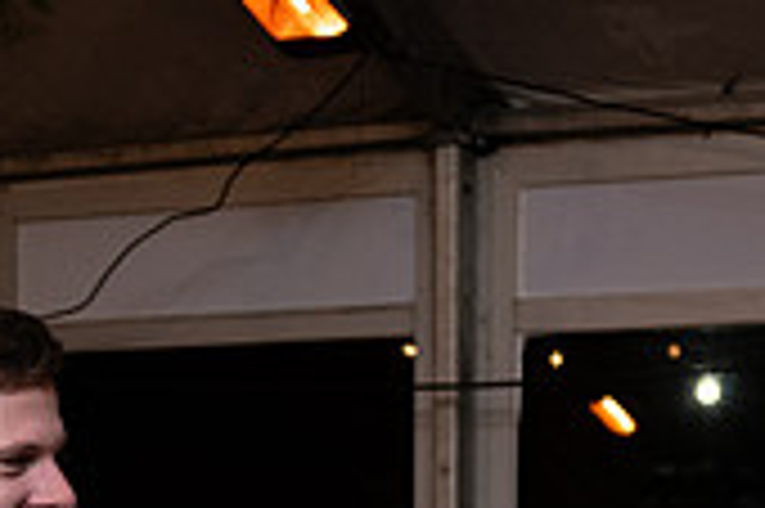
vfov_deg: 7.1
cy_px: 834
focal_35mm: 188
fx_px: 3991
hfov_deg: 10.8
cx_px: -36
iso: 800
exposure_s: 1/160
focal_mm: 55
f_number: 3.5
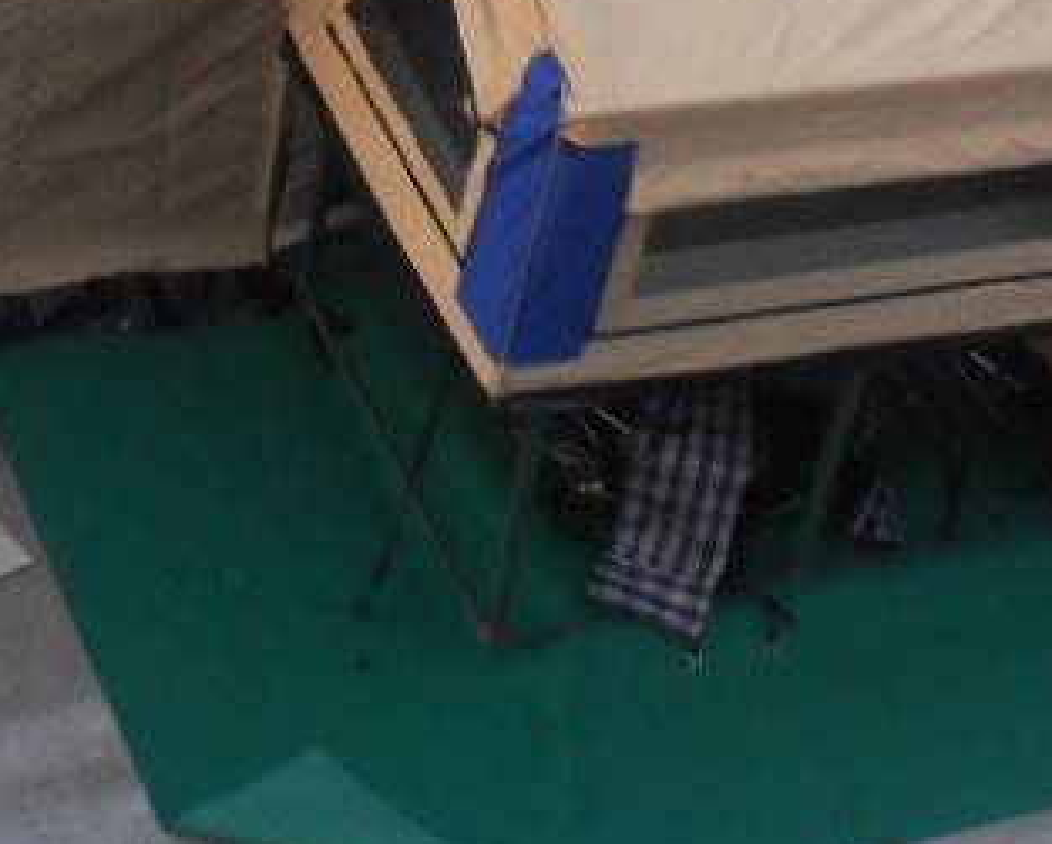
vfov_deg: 14.1
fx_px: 3397
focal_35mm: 109
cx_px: 975
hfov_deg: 17.3
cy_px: 135
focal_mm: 6.3
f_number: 3.2
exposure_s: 1/45
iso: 160
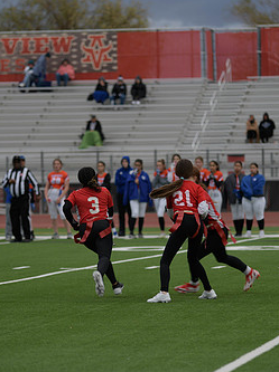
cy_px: 196
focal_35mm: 218
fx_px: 2347
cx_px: 150
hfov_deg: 6.8
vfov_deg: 9.1
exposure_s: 1/200
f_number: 2.8
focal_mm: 130
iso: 80
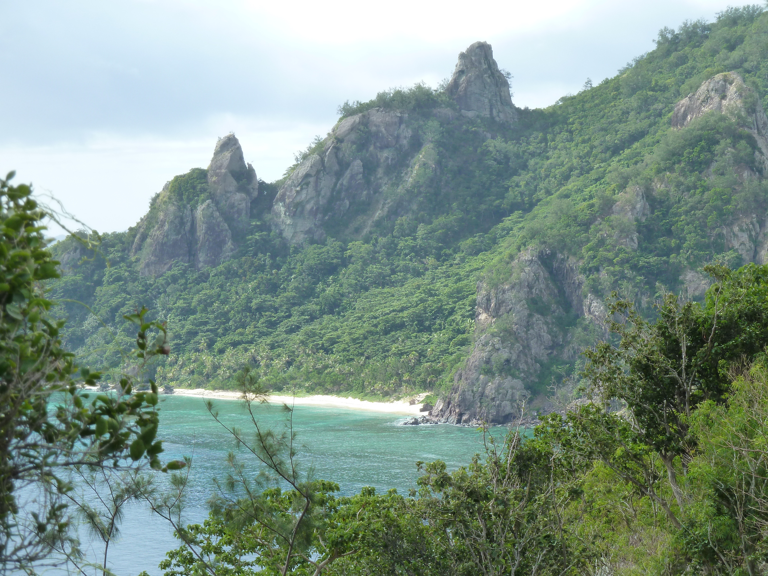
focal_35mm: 104
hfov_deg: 18.9
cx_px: 384
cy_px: 288
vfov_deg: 14.2
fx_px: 2307
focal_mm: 17
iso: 125
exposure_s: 1/250
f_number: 4.3
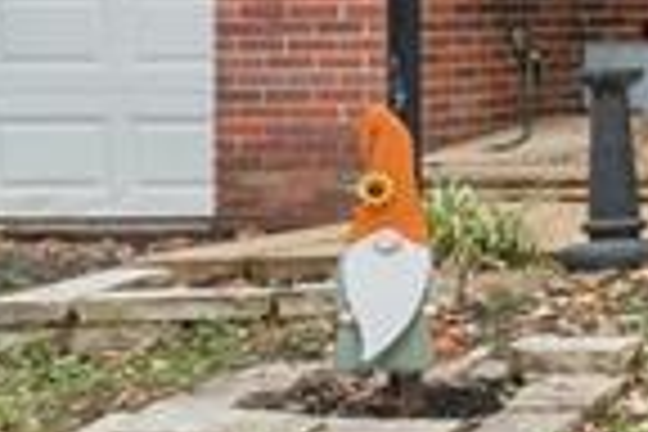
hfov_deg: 10.9
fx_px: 2695
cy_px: 86
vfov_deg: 9.1
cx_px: 1706
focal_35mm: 150
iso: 100
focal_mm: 21.1
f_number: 22
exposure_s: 1/2.5
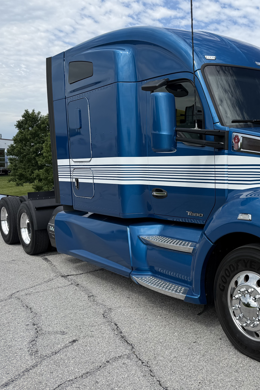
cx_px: 248
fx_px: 368
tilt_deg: -4.5
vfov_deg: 55.8
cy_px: 194
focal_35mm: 34
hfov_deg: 35.8
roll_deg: -0.6
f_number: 1.78
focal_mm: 6.76
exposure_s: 1/3584
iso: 80
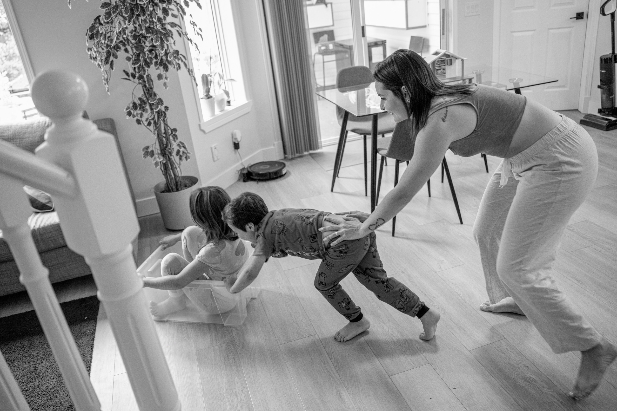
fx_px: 480
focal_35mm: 28
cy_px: 206
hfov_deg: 65.5
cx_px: 308
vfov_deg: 46.4
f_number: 2.8
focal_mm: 28
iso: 1250
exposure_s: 1/125
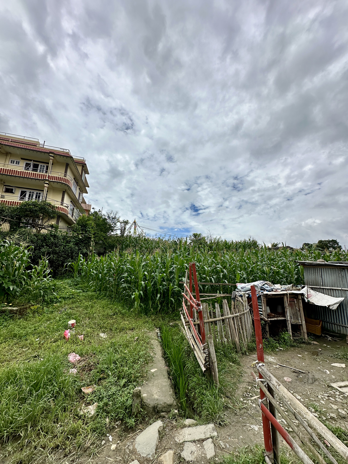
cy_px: 232
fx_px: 188
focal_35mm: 14
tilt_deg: +13.8
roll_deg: -1.6
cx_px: 174
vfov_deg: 102.1
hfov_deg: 85.7
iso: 50
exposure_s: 1/3300
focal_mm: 2.22
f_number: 2.2
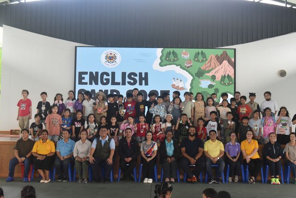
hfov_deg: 38.8
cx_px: 167
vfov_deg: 26.5
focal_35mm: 51
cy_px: 85
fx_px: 420
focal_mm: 44
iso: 3200
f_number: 4.5
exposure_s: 1/250
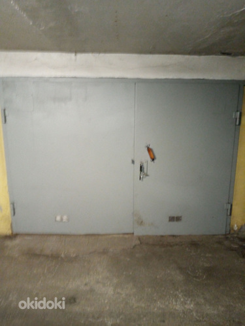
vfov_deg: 81.7
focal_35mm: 20
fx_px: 189
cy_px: 163
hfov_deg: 66.0
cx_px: 122
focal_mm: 3.52
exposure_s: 1/14.3
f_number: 2
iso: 1200
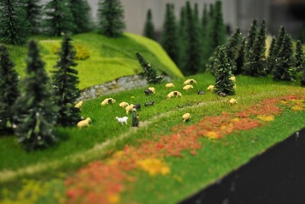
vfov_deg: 26.5
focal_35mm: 51
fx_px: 433
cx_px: 152
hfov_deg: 38.8
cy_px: 102
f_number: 5
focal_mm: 34
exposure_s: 1/1.3
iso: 100
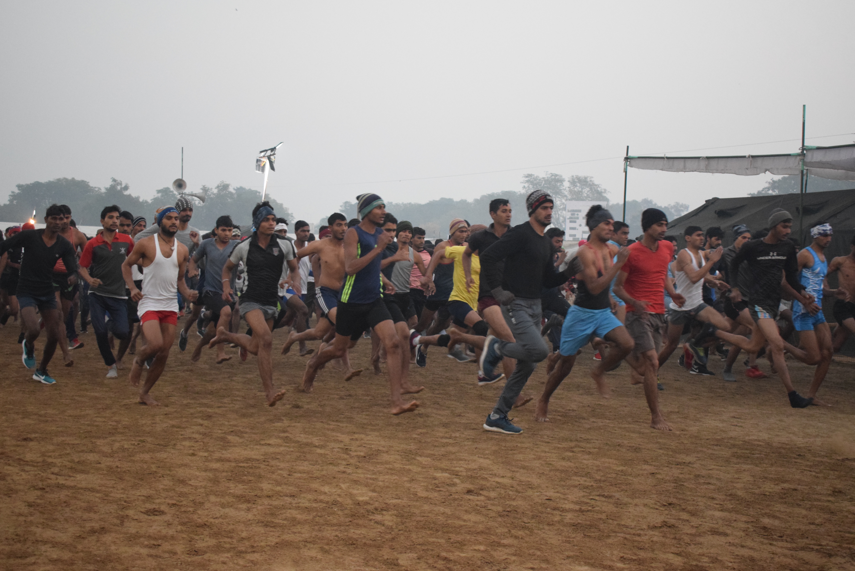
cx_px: 428
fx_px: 1211
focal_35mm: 51
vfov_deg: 26.5
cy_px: 286
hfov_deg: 38.9
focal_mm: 34
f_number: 4.5
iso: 3200
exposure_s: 1/320
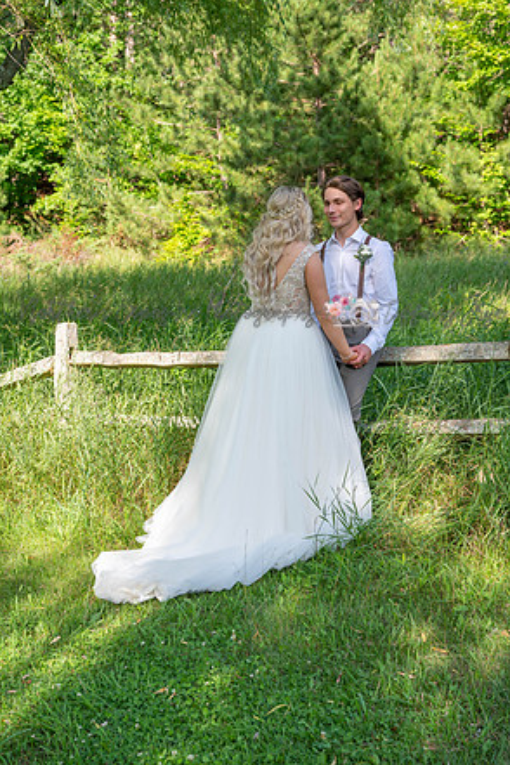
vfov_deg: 37.5
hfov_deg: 25.5
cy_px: 378
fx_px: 1126
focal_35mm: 53
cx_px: 256
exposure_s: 1/250
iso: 125
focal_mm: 52
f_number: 5.6
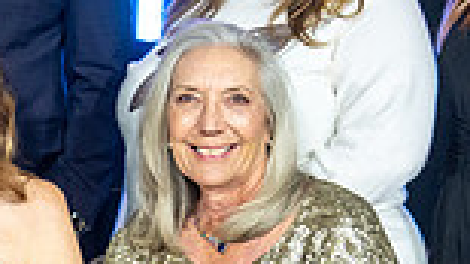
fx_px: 2155
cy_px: 117
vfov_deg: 7.0
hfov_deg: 12.2
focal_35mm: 173
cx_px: -55
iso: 1600
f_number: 4
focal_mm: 44
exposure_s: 1/80
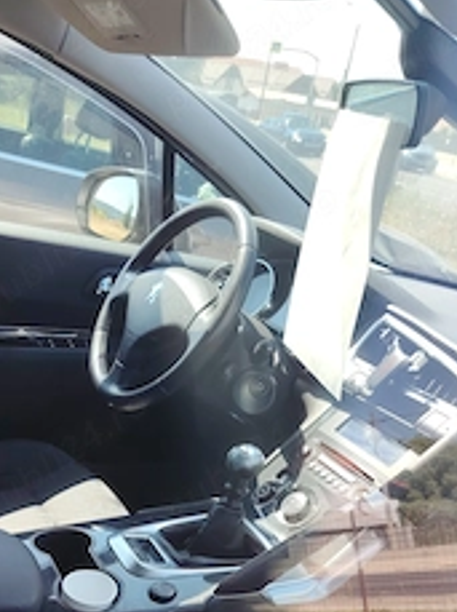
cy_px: 502
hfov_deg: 34.0
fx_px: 741
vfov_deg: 42.5
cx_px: 155
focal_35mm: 42
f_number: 1.75
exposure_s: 1/138
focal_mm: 5.25
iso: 100
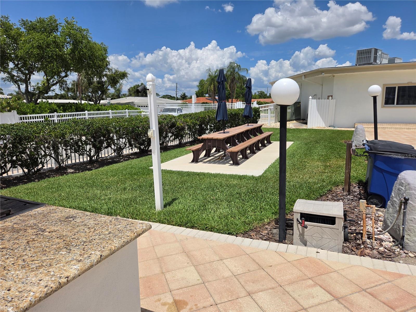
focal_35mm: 23
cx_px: 208
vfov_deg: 58.9
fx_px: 276
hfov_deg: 73.9
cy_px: 156
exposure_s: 1/7734
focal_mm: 5.4
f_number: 1.8
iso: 64
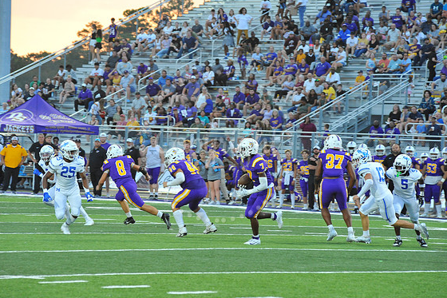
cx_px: 217
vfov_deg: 6.6
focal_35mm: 207
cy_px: 145
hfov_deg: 9.9
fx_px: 2569
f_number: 7.1
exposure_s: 1/320
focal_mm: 200
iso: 3200
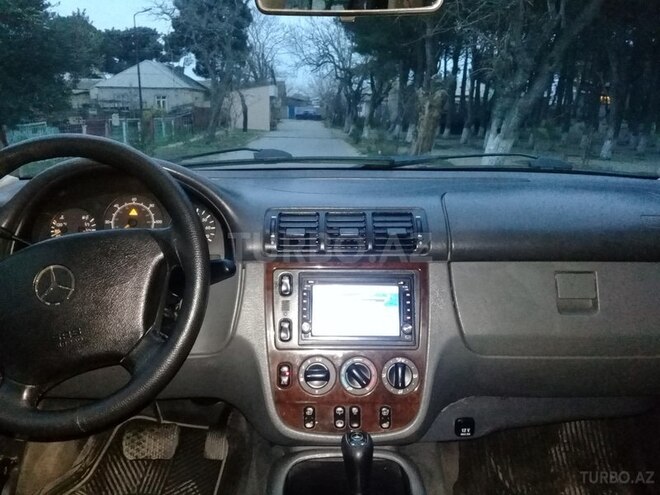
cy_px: 248
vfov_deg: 45.4
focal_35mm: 31
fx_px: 591
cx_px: 330
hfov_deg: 58.4
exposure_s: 1/17
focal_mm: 3.3
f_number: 2.2
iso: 1250
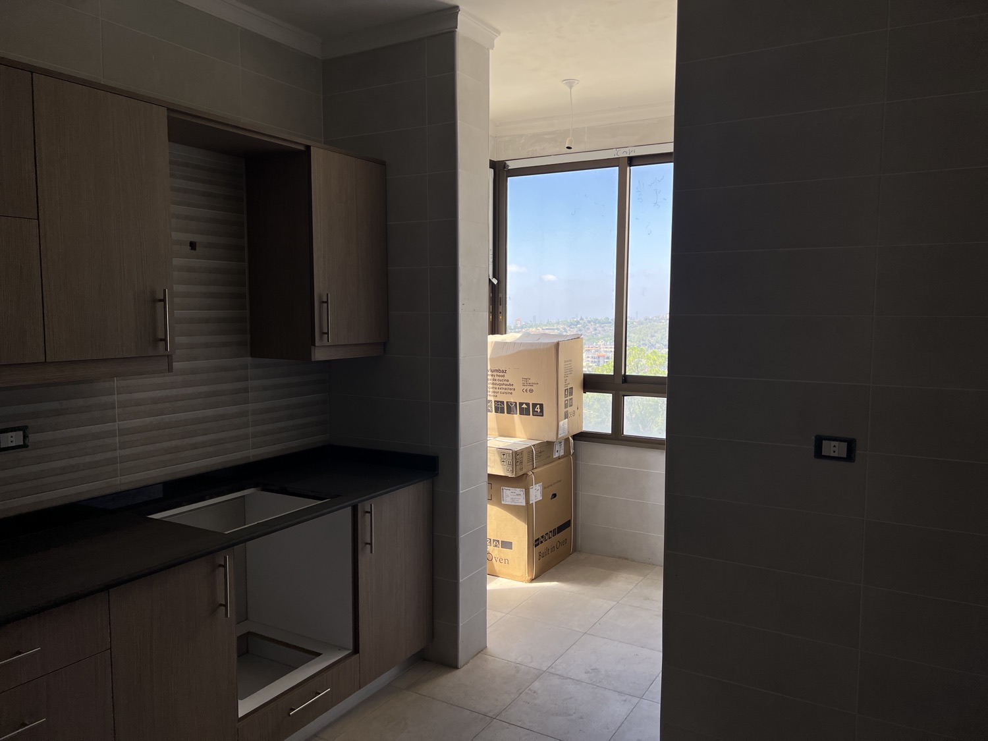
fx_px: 742
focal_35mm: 26
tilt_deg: -5.3
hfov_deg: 67.3
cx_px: 494
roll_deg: -0.5
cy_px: 370
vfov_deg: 53.1
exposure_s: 1/521
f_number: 1.5
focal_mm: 5.7
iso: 50
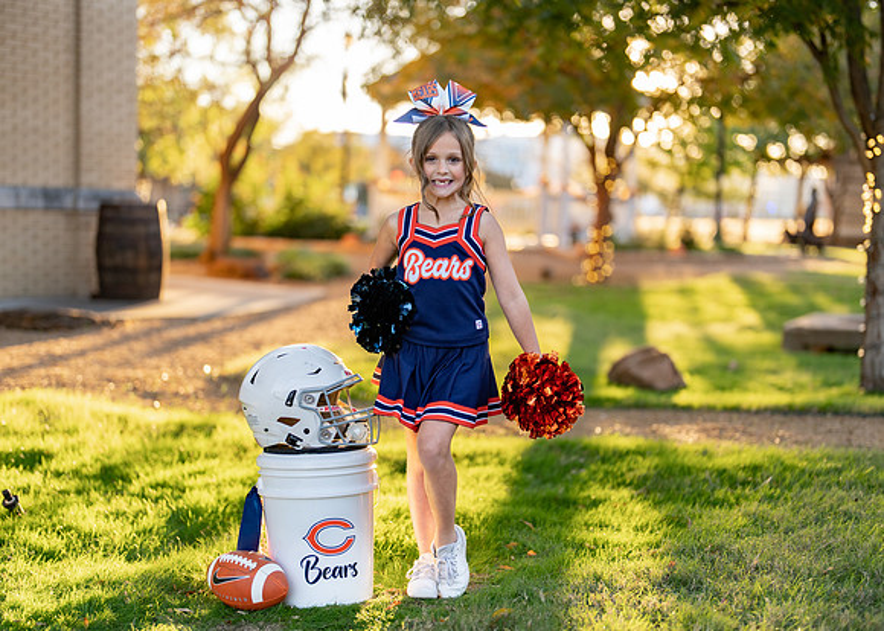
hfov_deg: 35.5
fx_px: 1382
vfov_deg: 25.7
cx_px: 450
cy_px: 329
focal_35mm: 55
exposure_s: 1/500
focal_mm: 50
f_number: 1.2
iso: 100
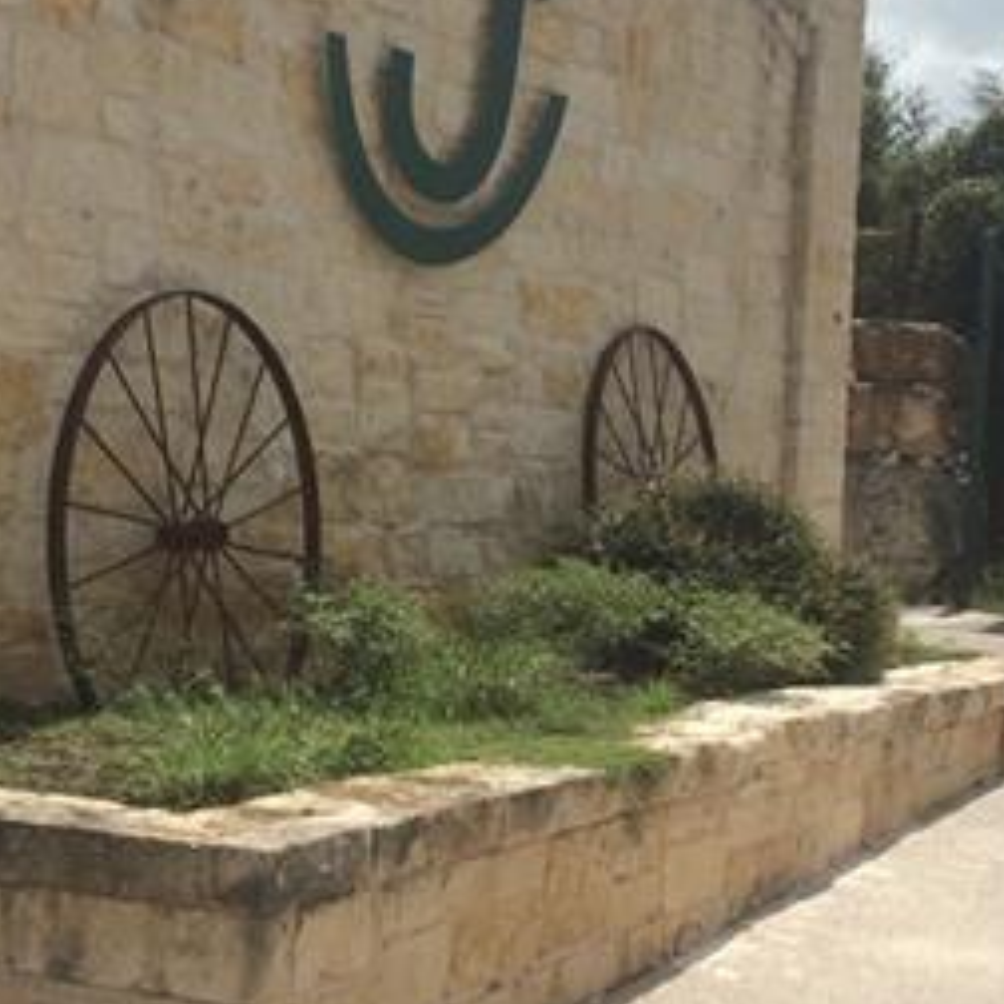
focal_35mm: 78
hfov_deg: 22.2
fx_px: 2560
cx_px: 542
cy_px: 287
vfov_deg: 22.0
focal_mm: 4.15
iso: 32
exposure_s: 1/4115
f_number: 2.2
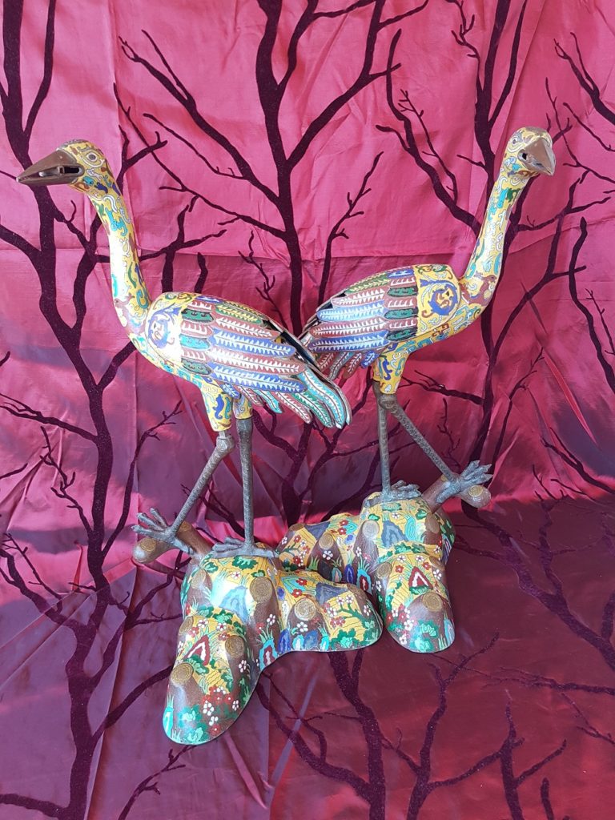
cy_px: 410
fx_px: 616
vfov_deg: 67.3
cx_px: 308
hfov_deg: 53.1
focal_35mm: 26
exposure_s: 1/50
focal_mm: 4.2
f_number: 1.7
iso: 100
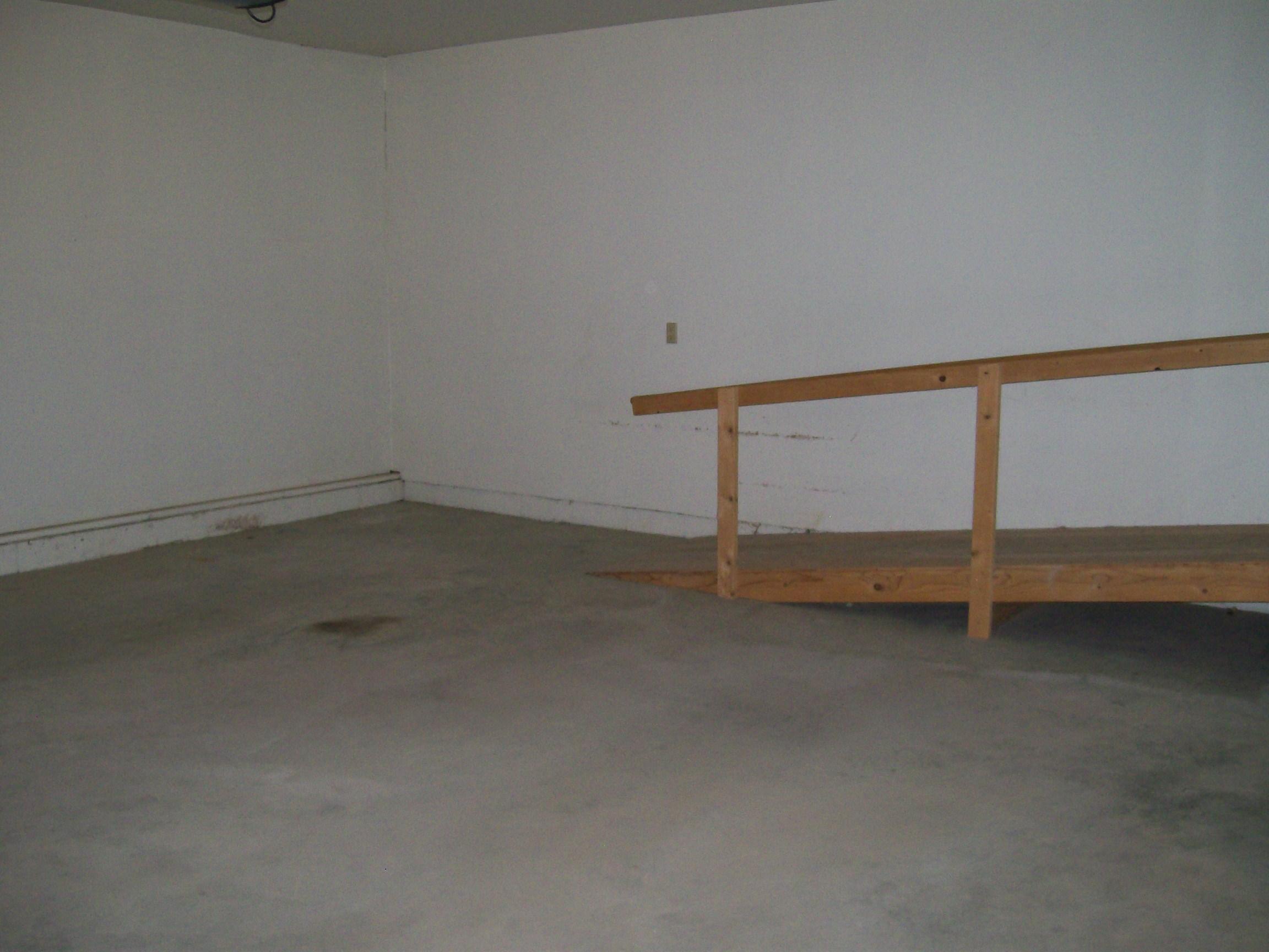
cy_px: 476
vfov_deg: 39.7
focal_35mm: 36
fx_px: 1320
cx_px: 634
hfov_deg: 51.4
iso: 140
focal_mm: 6
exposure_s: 1/64
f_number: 2.7
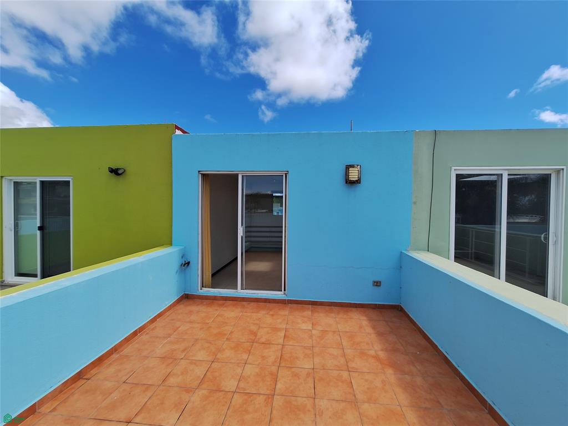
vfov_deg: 89.9
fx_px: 213
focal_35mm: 13
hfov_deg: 106.2
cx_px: 284
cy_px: 213
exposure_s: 1/1862
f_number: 2.2
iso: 40
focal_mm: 1.74
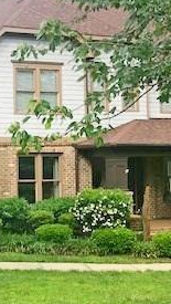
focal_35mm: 71
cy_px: 137
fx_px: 571
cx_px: -23
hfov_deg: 16.4
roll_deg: +0.8
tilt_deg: +3.3
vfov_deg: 29.7
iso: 20
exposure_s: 1/887
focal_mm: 3.99
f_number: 1.8
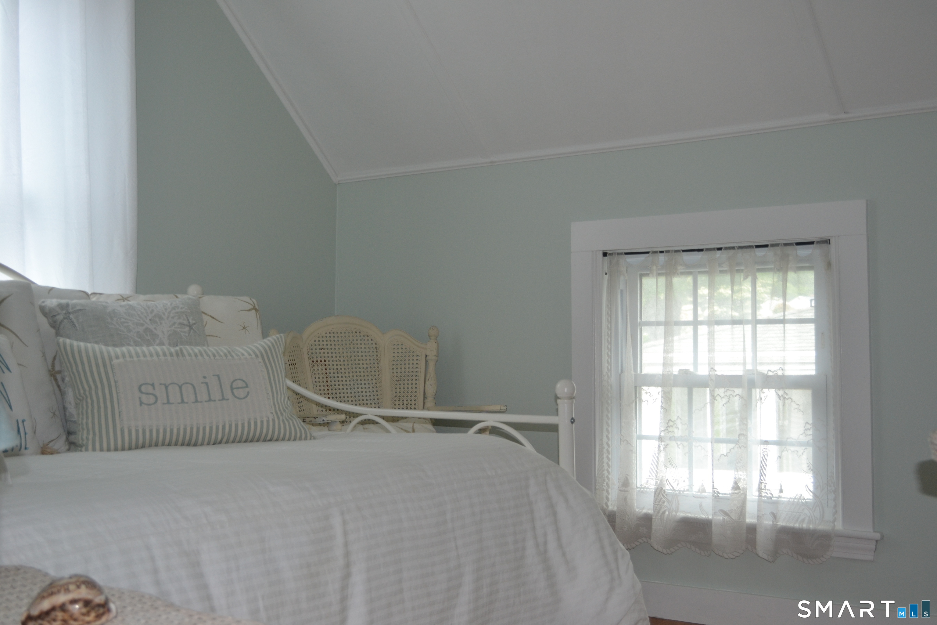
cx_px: 468
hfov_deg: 46.4
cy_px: 312
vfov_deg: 31.9
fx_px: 1093
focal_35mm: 42
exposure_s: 1/60
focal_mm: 28
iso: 450
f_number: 4.5
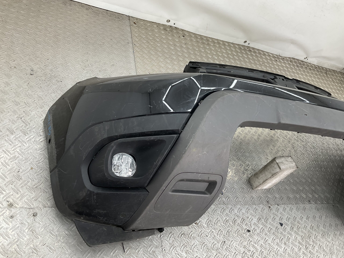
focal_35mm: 29
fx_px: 288
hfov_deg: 61.7
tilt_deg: -46.4
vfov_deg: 48.2
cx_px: 172
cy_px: 129
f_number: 1.8
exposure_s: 1/120
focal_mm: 3
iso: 40
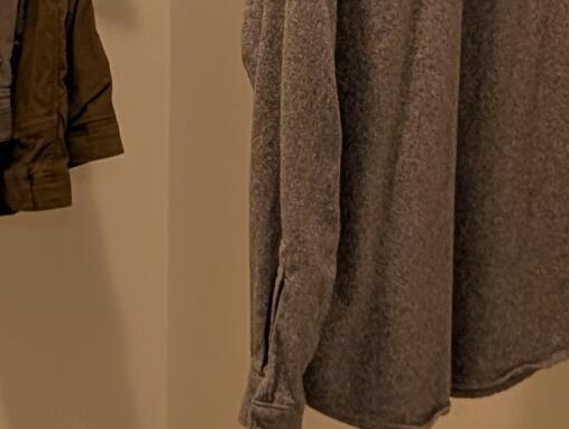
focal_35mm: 142
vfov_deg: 10.3
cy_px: -104
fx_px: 2338
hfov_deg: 13.7
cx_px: -6
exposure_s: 1/120
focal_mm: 6.9
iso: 316
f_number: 1.68
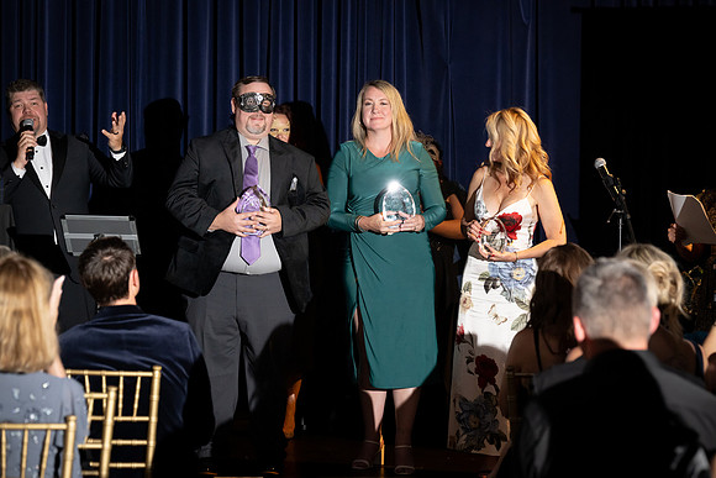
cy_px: 239
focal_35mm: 116
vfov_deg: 11.8
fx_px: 2308
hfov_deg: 17.6
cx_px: 358
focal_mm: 116
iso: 2500
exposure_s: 1/200
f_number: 5
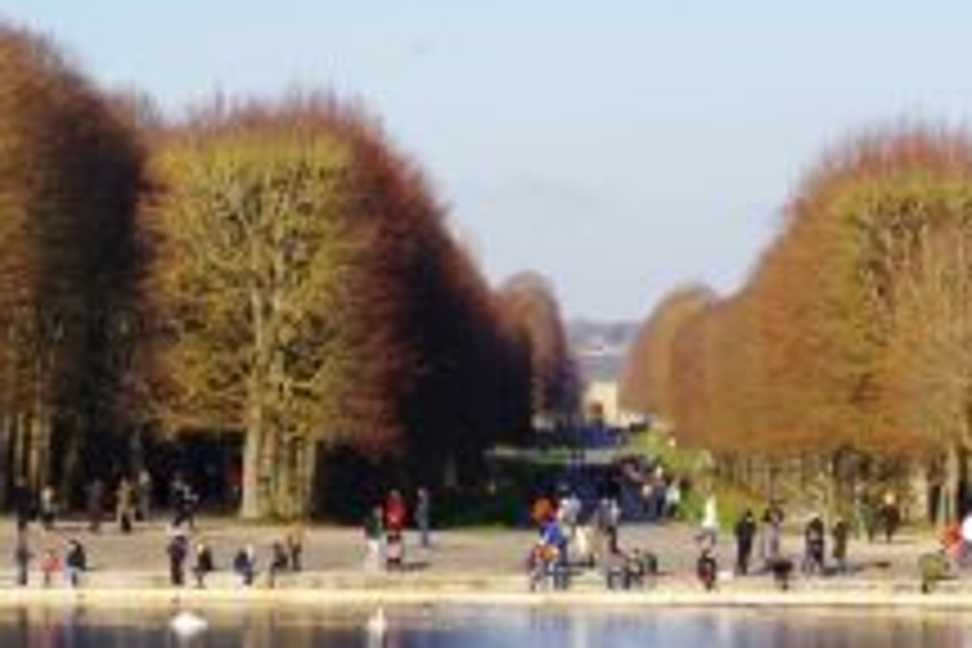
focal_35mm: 222
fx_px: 5994
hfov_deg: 9.3
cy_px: 367
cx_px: 747
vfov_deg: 6.2
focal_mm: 80
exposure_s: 1/160
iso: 200
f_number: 11
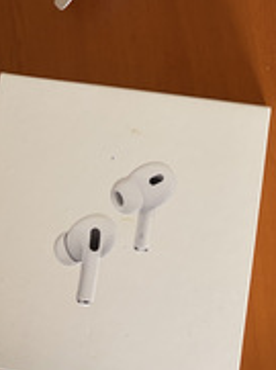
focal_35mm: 72
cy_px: -33
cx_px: 250
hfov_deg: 20.0
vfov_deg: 25.2
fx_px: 768
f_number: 1.6
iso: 125
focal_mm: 5.96
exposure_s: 1/121
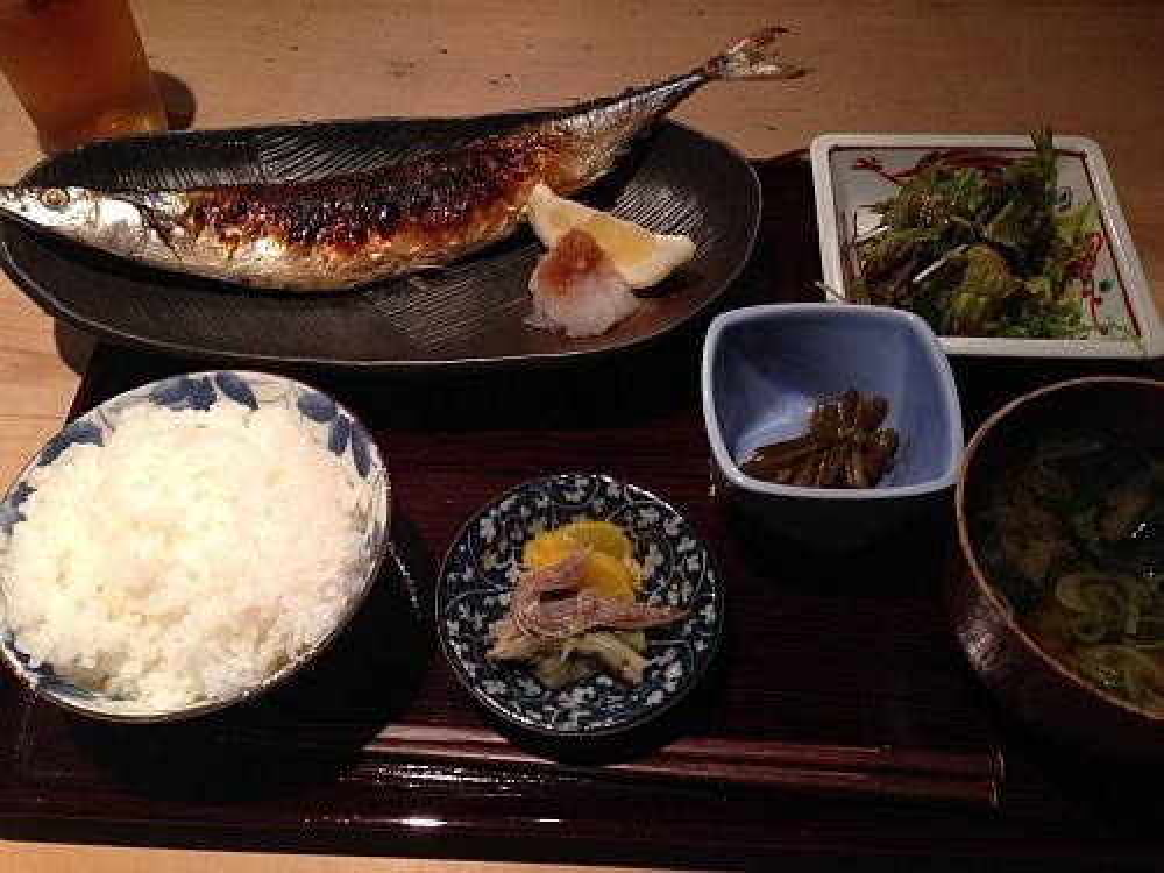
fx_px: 1110
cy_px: 436
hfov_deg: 55.4
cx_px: 582
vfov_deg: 42.9
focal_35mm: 33
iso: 125
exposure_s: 1/20
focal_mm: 4.12
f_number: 2.4
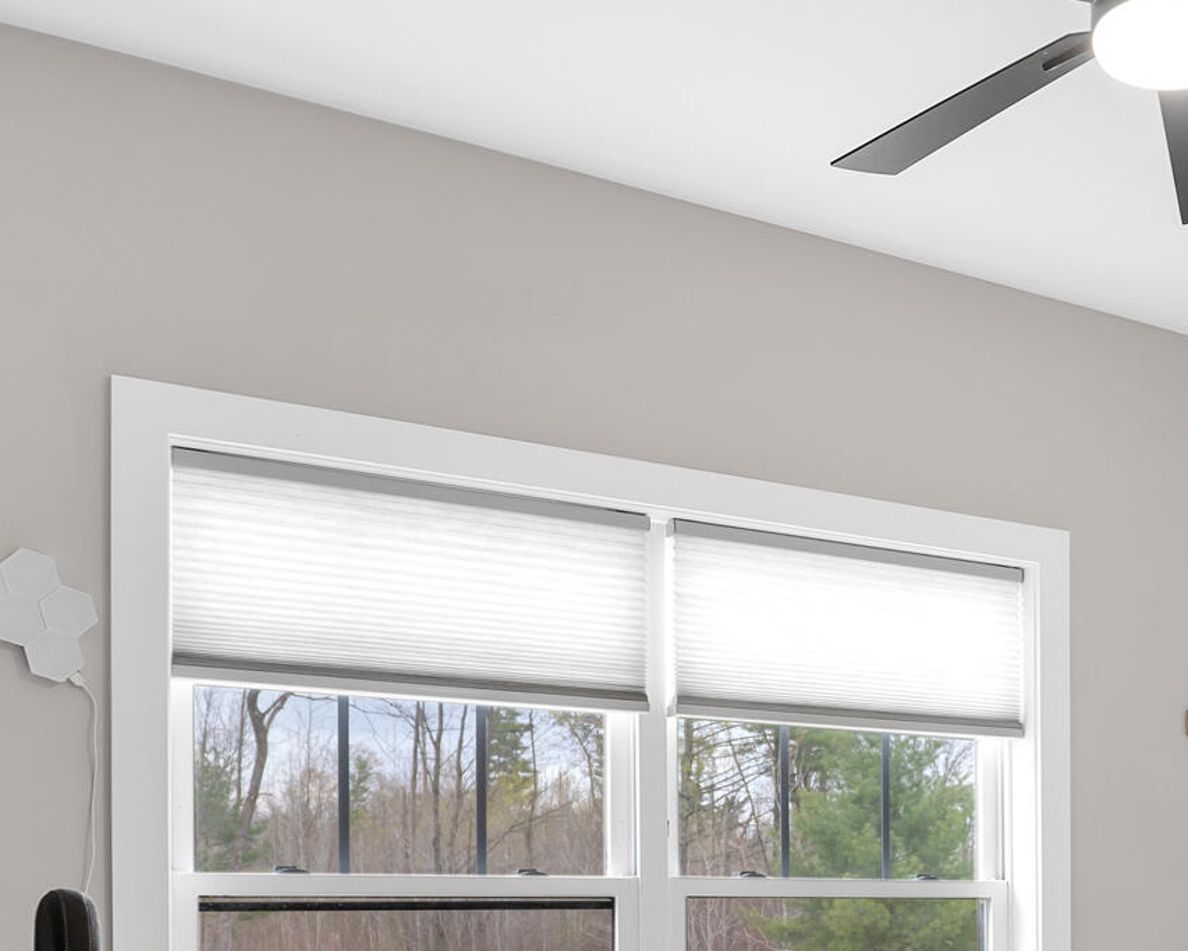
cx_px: 1075
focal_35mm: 44
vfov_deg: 32.0
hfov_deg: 39.0
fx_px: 1548
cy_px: 906
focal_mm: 16
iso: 500
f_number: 4
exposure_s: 1/100
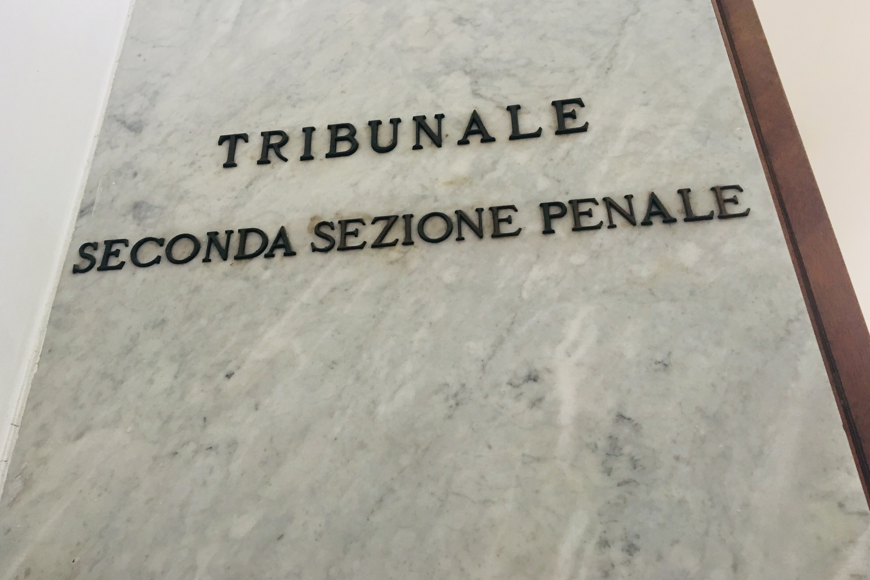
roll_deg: +1.7
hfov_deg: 60.3
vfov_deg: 42.2
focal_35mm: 31
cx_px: 431
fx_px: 749
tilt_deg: +31.0
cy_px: 251
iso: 125
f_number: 2.2
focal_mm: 4.15
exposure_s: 1/33
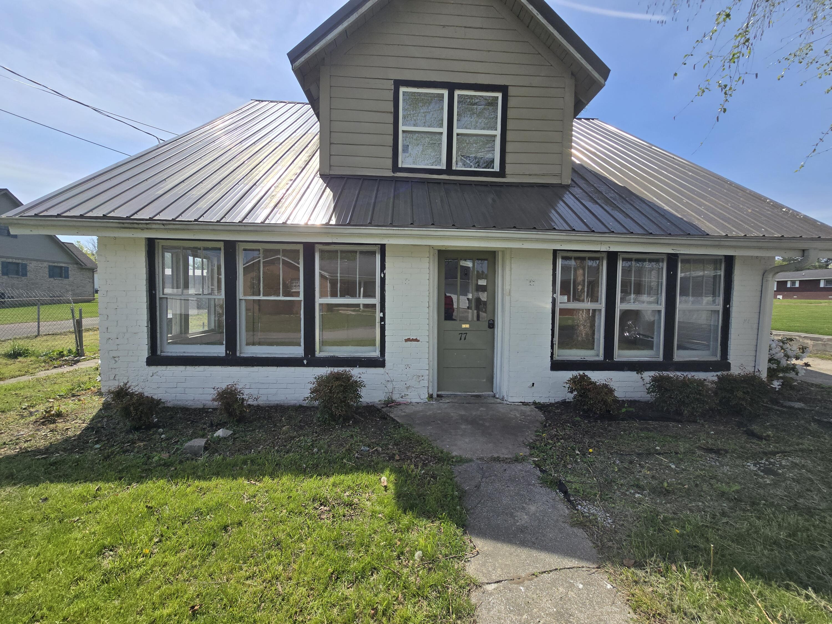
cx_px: 416
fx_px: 312
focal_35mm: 13
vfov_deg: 89.9
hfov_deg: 106.2
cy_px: 312
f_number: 2.2
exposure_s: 1/2805
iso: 50
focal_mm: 2.2
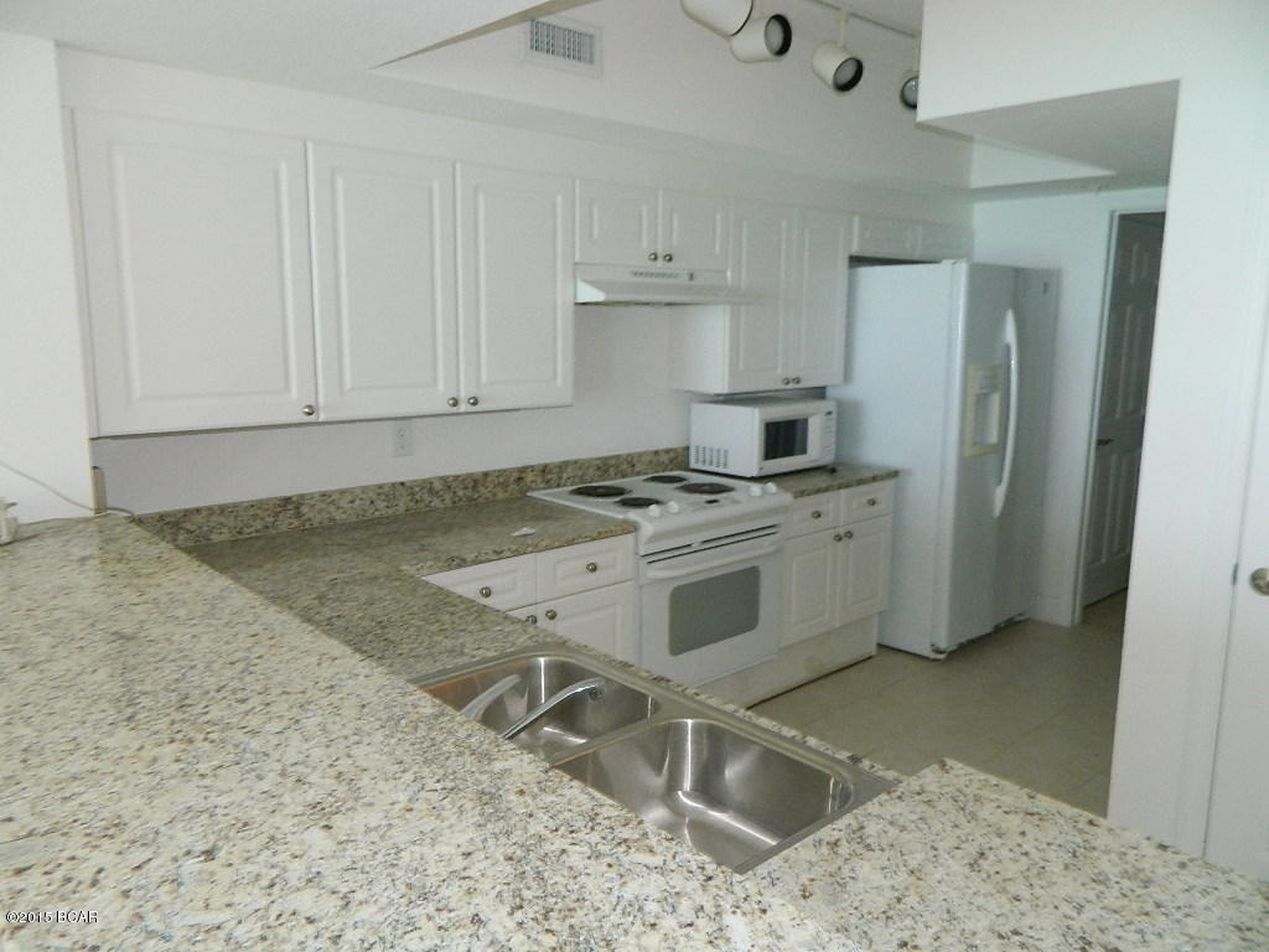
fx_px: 916
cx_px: 634
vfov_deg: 54.9
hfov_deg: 69.4
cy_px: 476
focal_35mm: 25
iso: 200
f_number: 3.1
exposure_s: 1/30
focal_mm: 4.5
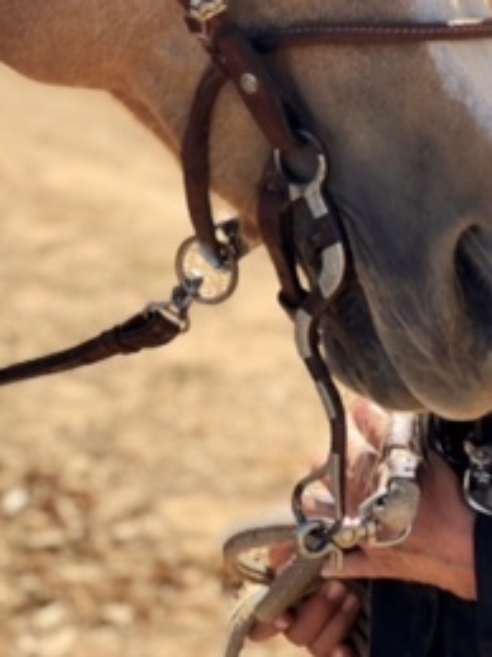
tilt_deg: -6.1
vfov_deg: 13.6
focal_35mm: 141
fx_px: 2674
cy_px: -132
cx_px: 434
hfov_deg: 10.5
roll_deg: +1.3
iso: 20
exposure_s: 1/155
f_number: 2.8
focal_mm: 6.6
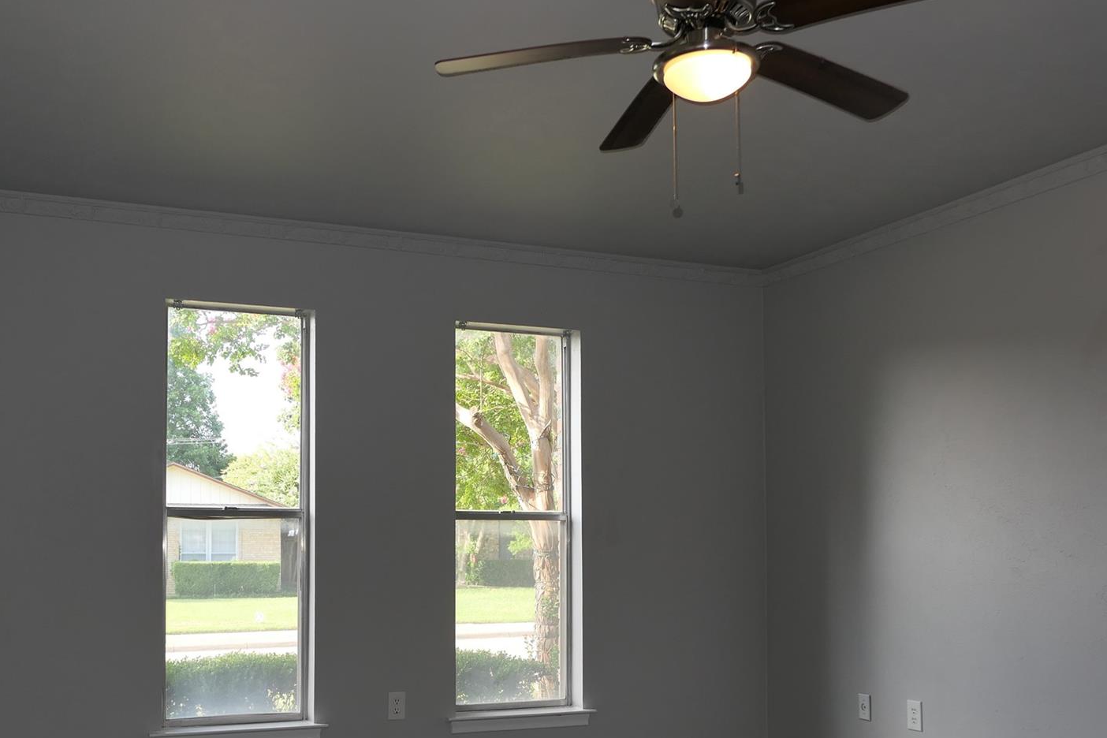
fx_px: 1076
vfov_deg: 37.3
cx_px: 465
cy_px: 511
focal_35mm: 35
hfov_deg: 54.2
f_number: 2.5
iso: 125
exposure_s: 1/125
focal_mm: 8.8
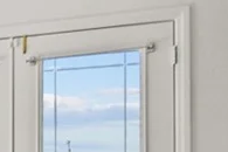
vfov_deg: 16.1
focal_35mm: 84
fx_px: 532
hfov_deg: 16.4
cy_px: 137
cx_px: -264
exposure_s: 1/25
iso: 250
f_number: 10
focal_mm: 16
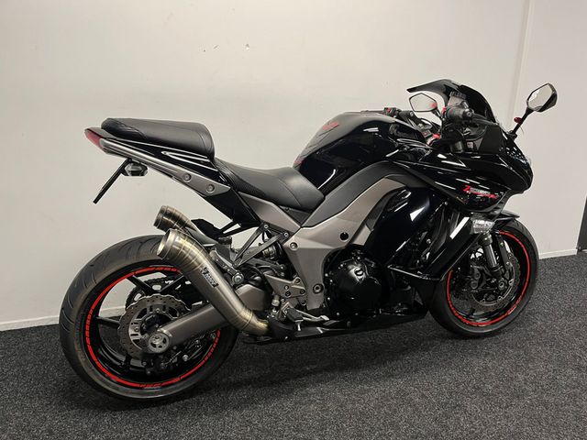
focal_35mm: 26
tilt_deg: -17.2
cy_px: 220
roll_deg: -0.6
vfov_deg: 53.1
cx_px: 294
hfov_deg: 67.3
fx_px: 441
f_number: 1.6
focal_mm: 5.1
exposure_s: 1/50
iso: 100
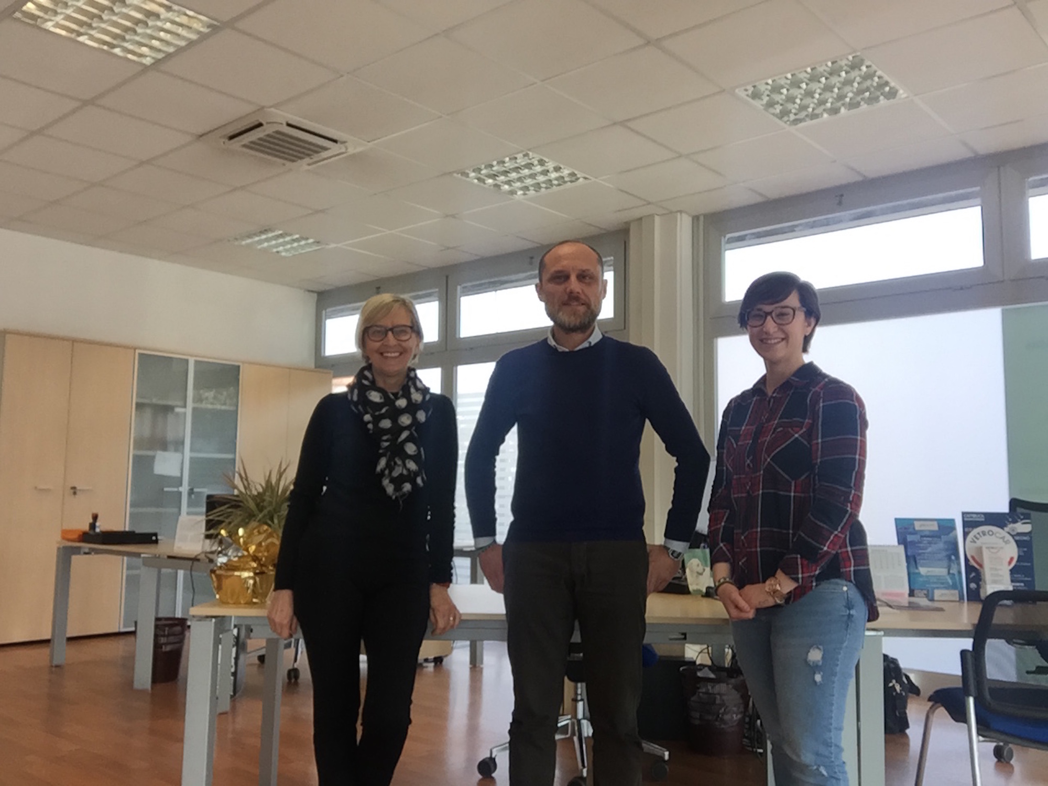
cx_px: 524
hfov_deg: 58.4
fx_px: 939
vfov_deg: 45.4
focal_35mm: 31
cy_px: 393
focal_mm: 2.65
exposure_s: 1/100
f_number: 2.2
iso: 32
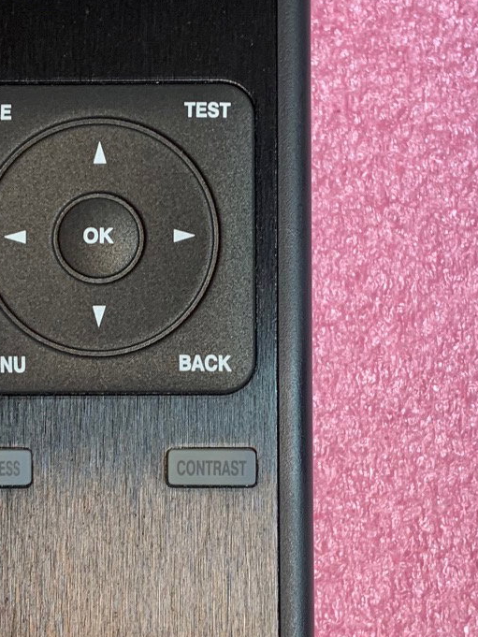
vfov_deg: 25.3
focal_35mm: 77
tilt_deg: -82.5
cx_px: 170
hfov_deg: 19.1
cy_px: 393
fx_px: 1417
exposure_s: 1/50
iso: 64
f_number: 1.8
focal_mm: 4.25
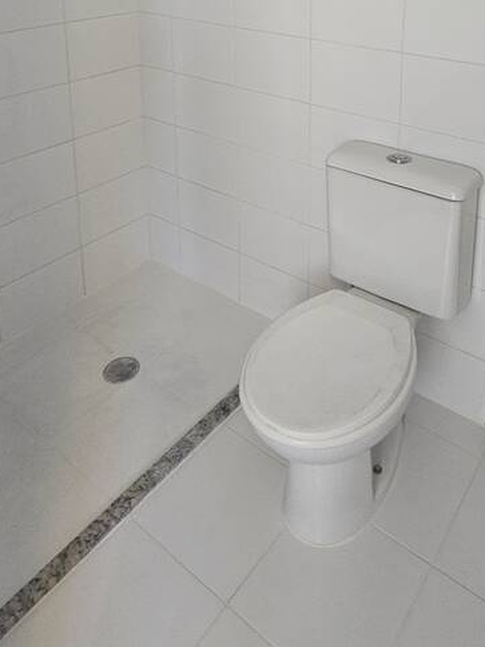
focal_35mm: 29
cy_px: 35
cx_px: 318
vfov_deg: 52.1
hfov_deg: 47.5
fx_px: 542
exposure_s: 1/30
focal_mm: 2.2
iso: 320
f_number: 2.2
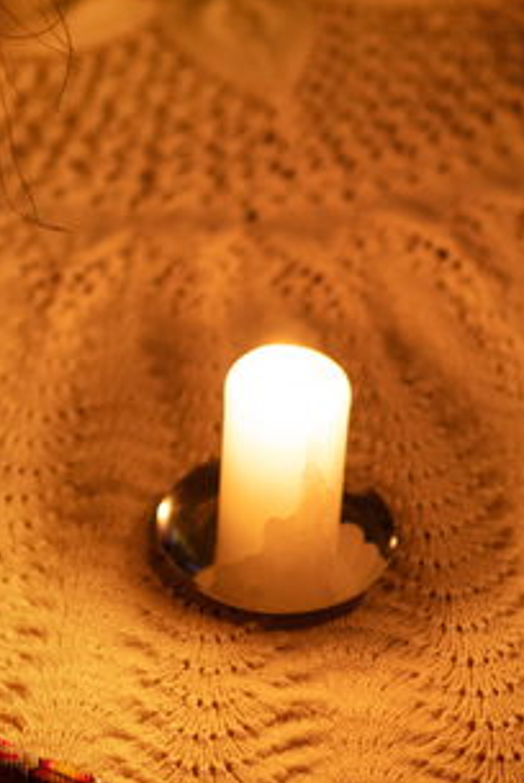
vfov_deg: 7.6
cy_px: -198
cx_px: -229
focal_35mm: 267
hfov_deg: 5.1
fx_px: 5816
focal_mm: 85
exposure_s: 1/100
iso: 1250
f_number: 1.8
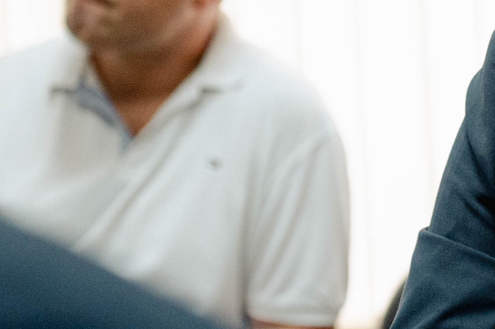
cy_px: 179
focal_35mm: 311
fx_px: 4273
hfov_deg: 6.6
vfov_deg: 4.4
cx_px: 563
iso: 1600
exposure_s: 1/250
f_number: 2.8
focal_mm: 62
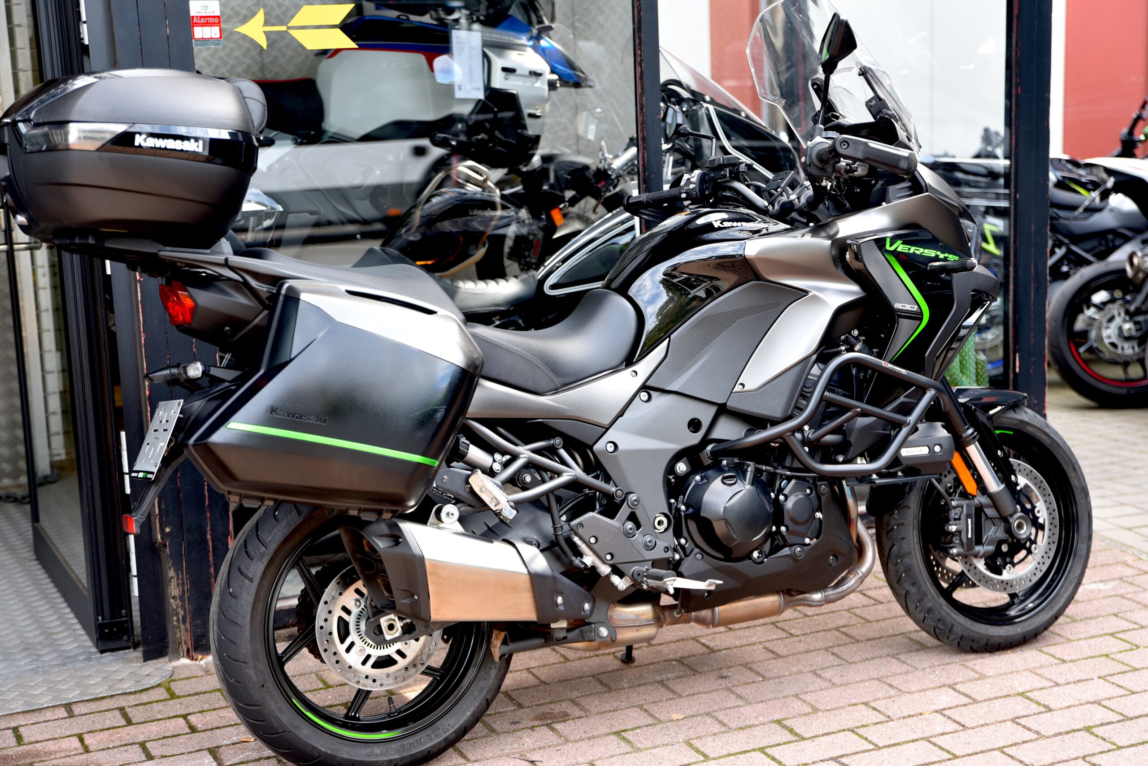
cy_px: 383
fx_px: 1786
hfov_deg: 35.6
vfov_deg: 24.2
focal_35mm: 56
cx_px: 574
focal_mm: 56
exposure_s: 1/60
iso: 100
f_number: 3.5
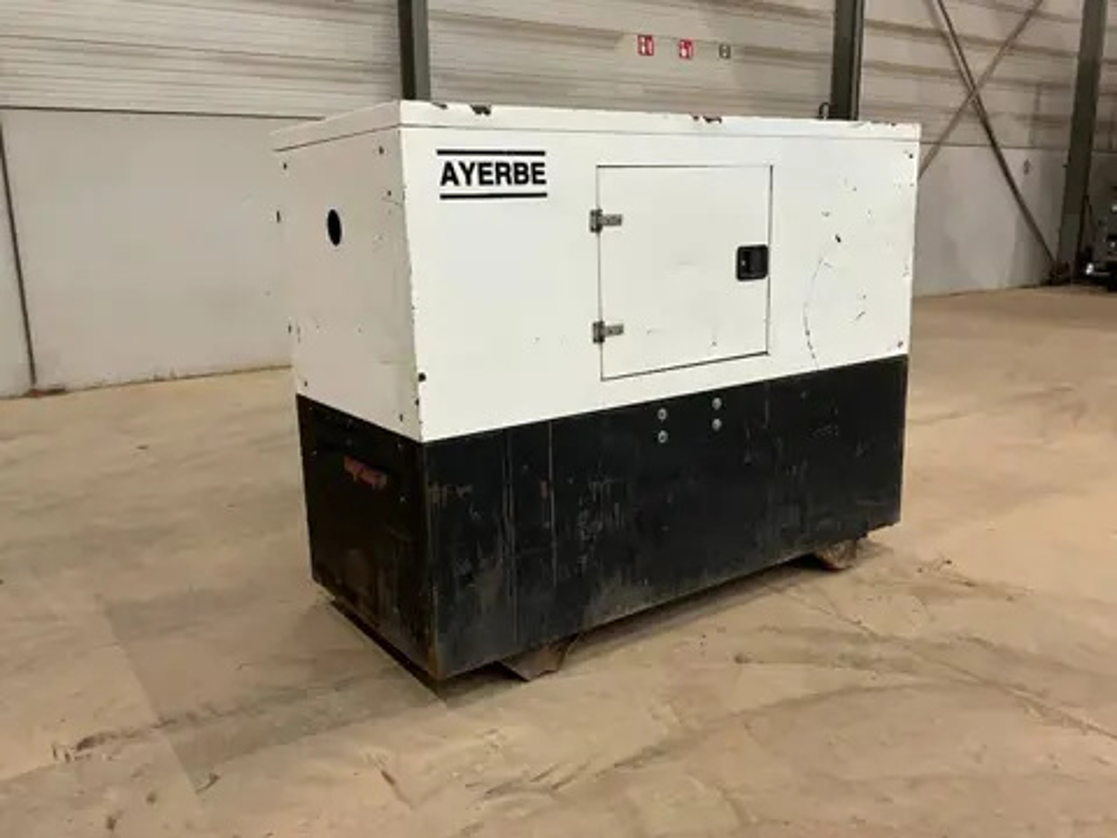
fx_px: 936
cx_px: 558
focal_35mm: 29
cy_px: 419
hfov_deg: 61.7
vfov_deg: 48.2
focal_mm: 3
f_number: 1.8
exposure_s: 1/60
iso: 125
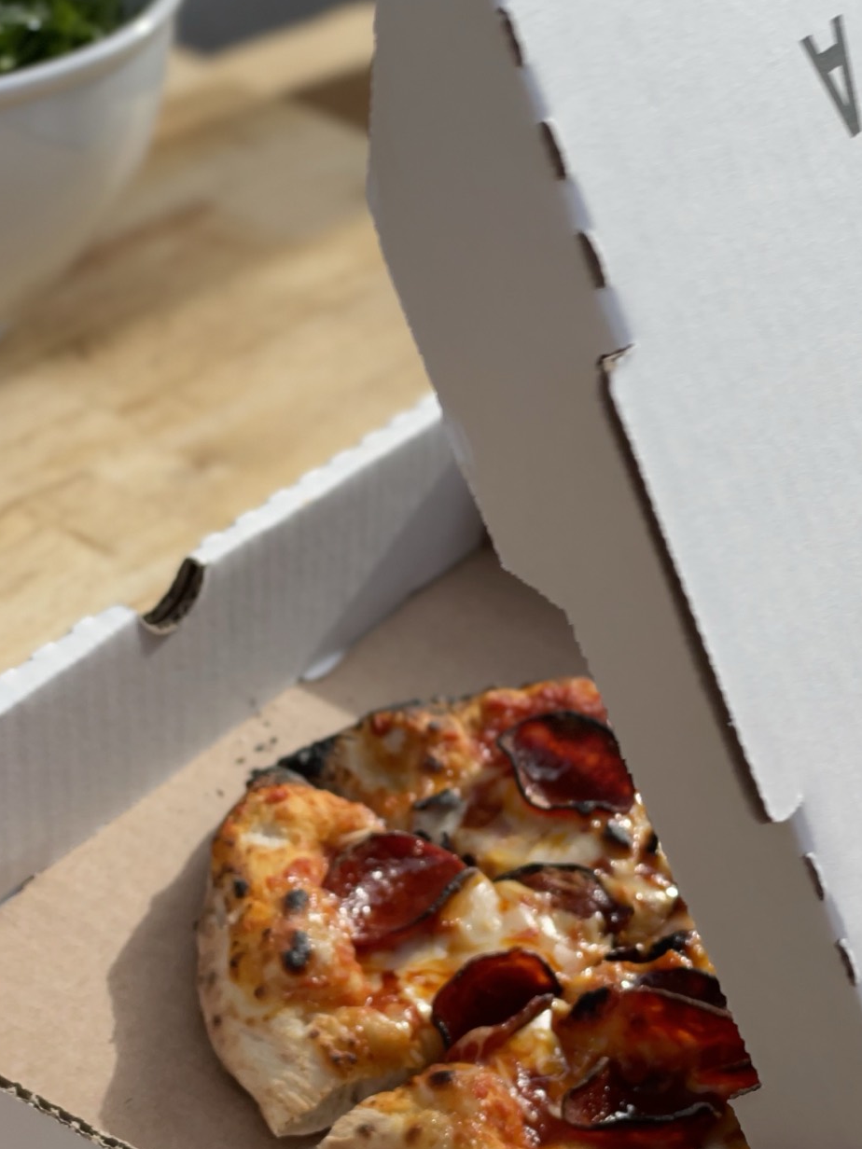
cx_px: 577
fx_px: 2523
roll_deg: -8.4
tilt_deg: -36.6
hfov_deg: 19.3
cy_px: 785
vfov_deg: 25.5
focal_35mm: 76
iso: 25
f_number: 2
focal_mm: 6
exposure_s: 1/631
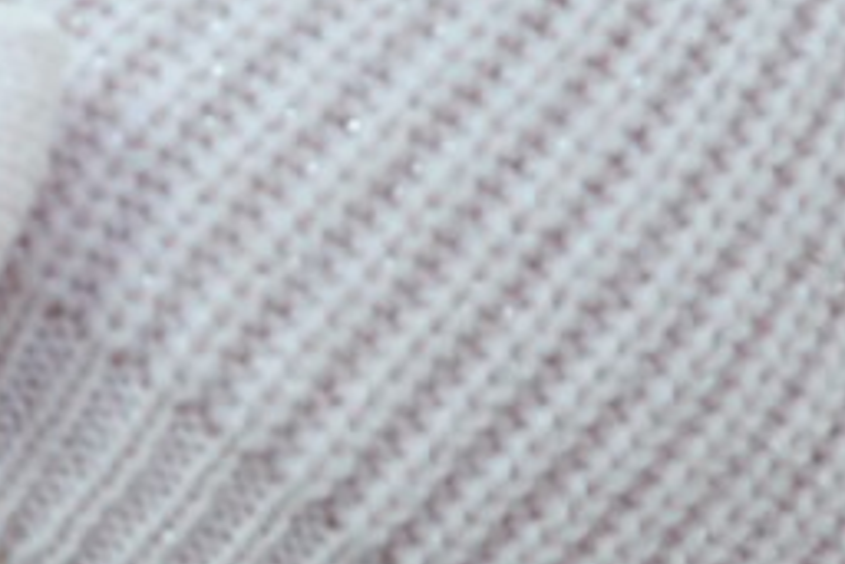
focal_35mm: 492
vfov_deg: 2.8
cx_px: -310
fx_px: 11544
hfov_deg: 4.2
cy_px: 546
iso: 100
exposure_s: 1/160
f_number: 6.3
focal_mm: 105
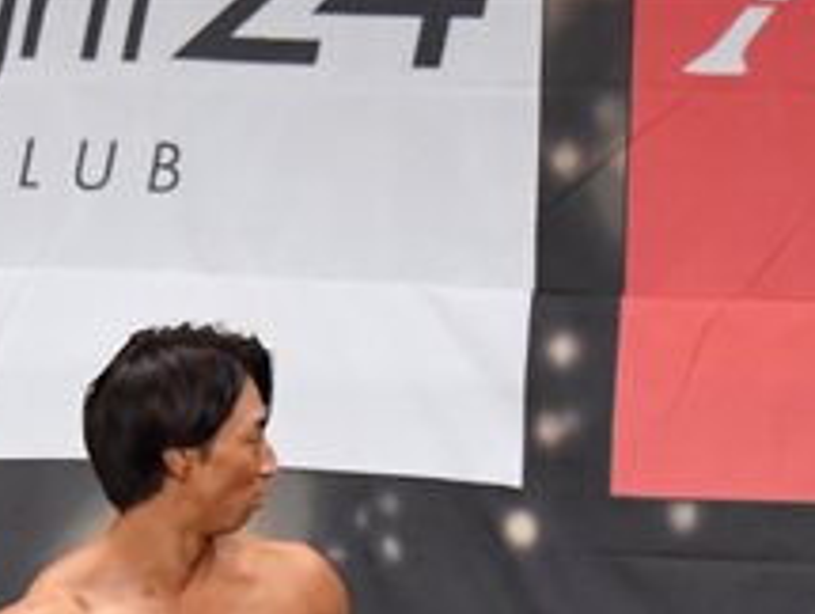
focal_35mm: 581
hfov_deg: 3.4
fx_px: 13702
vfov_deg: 2.6
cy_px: 963
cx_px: 138
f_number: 5.6
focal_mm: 112
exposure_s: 1/400
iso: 6400
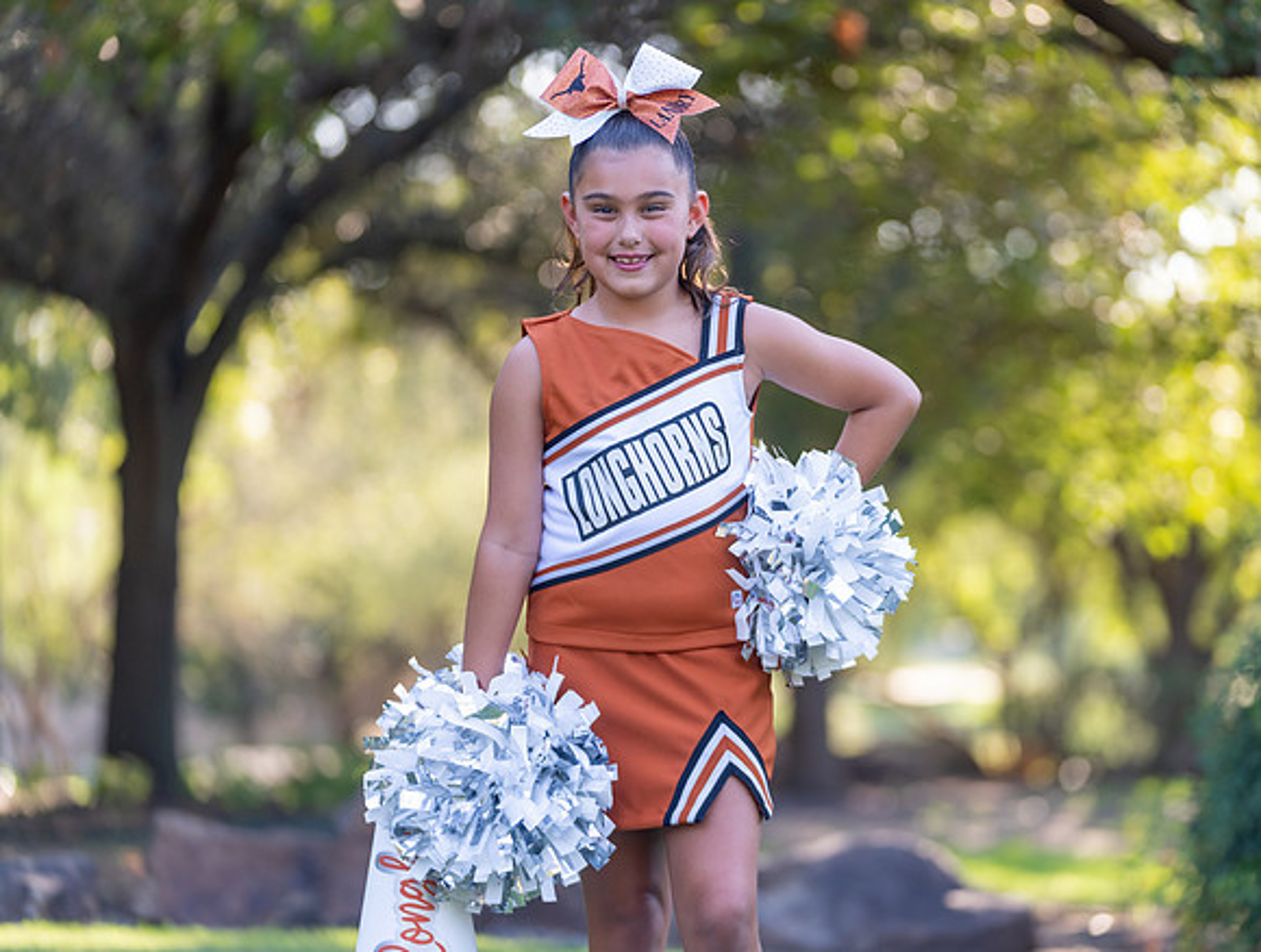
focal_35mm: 140
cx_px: 716
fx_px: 5097
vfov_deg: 10.7
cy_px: 475
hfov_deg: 14.1
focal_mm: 127
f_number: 2.8
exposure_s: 1/320
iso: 250
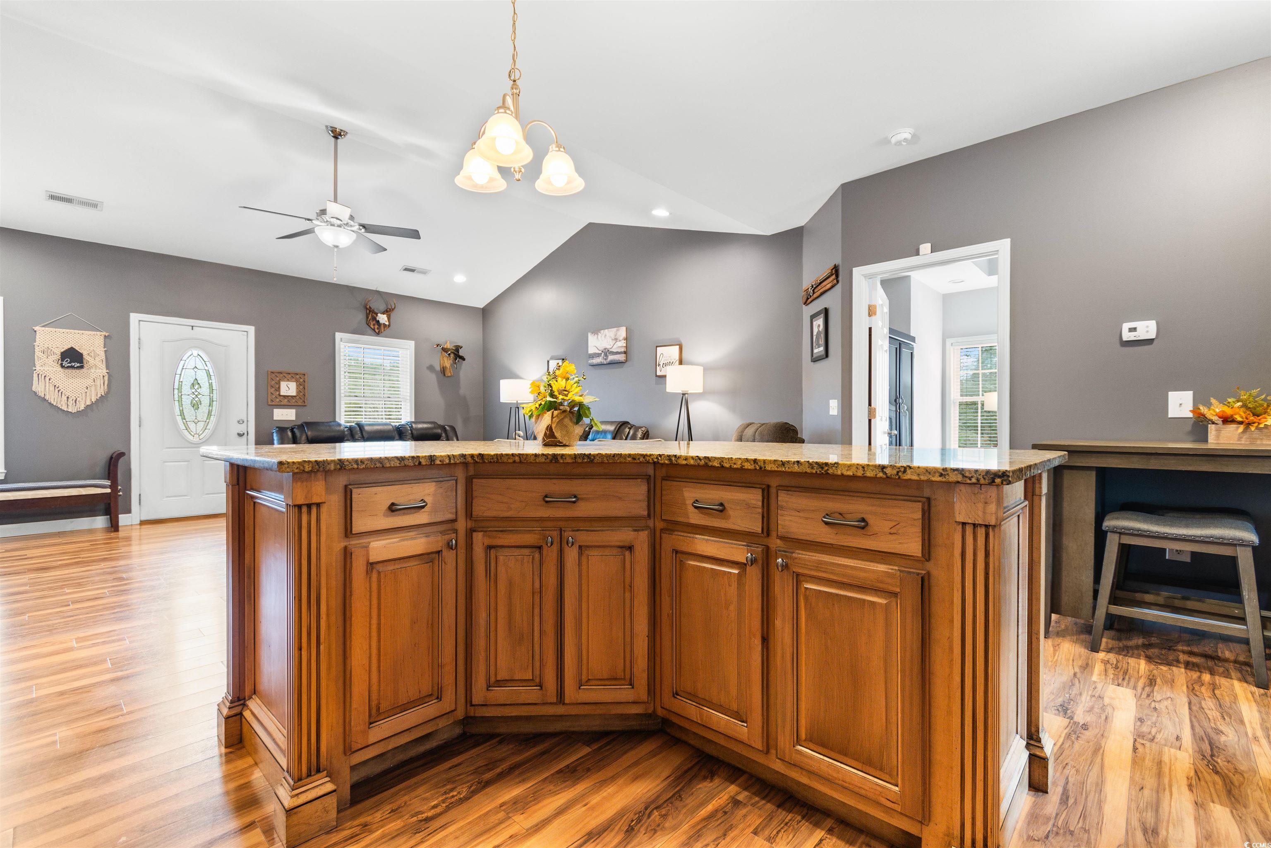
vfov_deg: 77.3
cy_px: 424
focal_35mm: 15
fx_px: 530
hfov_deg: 100.4
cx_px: 636
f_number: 4.5
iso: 100
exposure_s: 5
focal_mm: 10
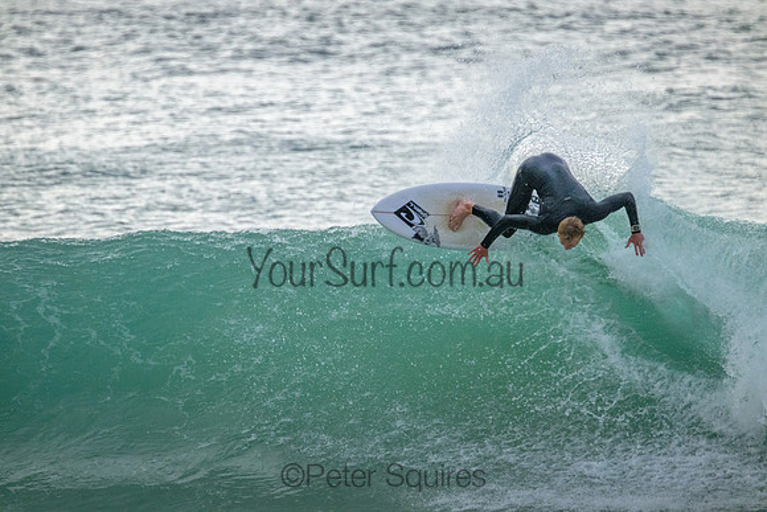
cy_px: 256
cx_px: 384
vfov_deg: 2.0
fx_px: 14704
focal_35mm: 690
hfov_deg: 3.0
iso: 6400
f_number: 11
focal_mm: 690
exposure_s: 1/2000
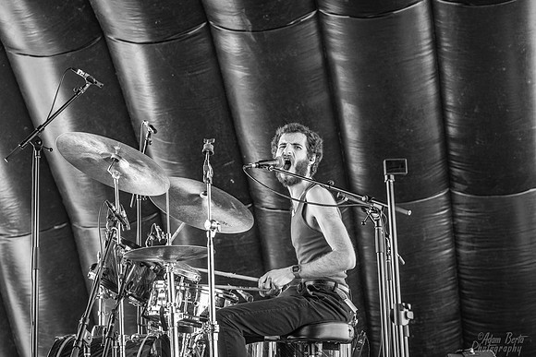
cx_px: 268
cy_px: 178
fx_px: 1117
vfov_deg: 18.2
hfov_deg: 27.0
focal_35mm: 75
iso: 2000
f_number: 5.6
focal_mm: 75
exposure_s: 1/320
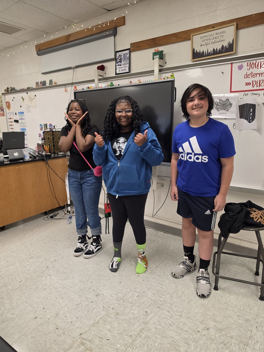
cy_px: 176
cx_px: 132
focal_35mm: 23
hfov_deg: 58.9
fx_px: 234
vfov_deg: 73.9
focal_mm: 6.5
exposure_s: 1/120
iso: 125
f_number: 1.4
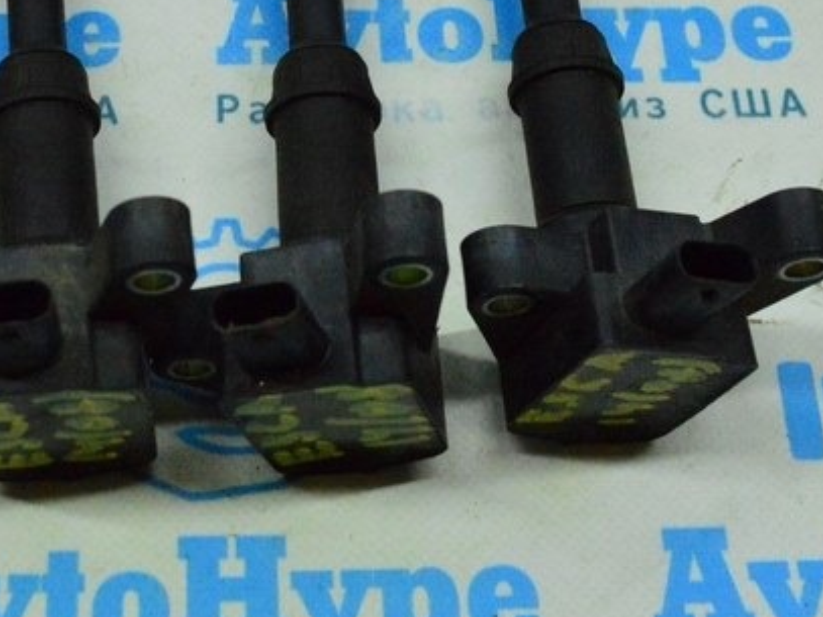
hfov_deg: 25.3
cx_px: 190
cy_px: 74
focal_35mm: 76
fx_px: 1811
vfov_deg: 19.0
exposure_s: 1/640
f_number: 6.3
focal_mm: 21
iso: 6400
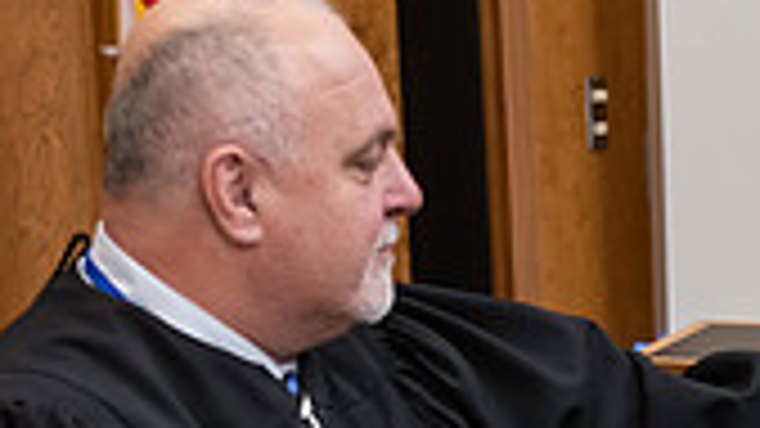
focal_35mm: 180
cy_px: 372
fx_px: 3627
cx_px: 688
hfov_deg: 11.9
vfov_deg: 6.7
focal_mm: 50
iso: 1250
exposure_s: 1/200
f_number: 3.5
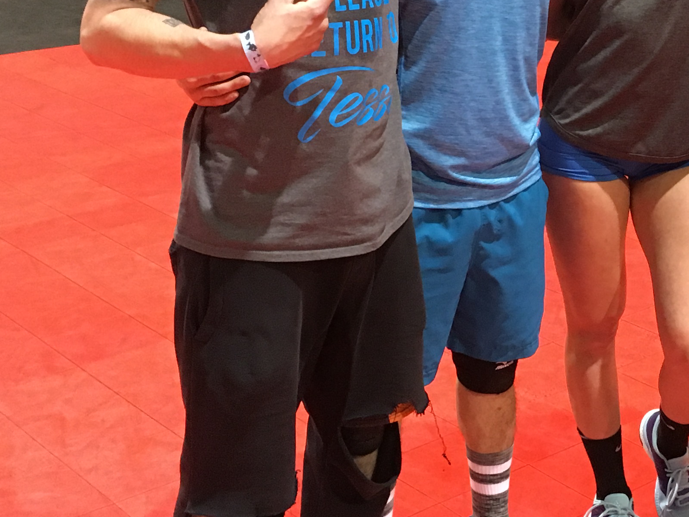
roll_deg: -0.3
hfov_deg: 25.7
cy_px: 102
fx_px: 1453
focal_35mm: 73
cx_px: 647
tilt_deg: -12.5
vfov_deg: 19.9
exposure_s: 1/30
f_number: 2.2
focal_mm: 4.15
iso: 200
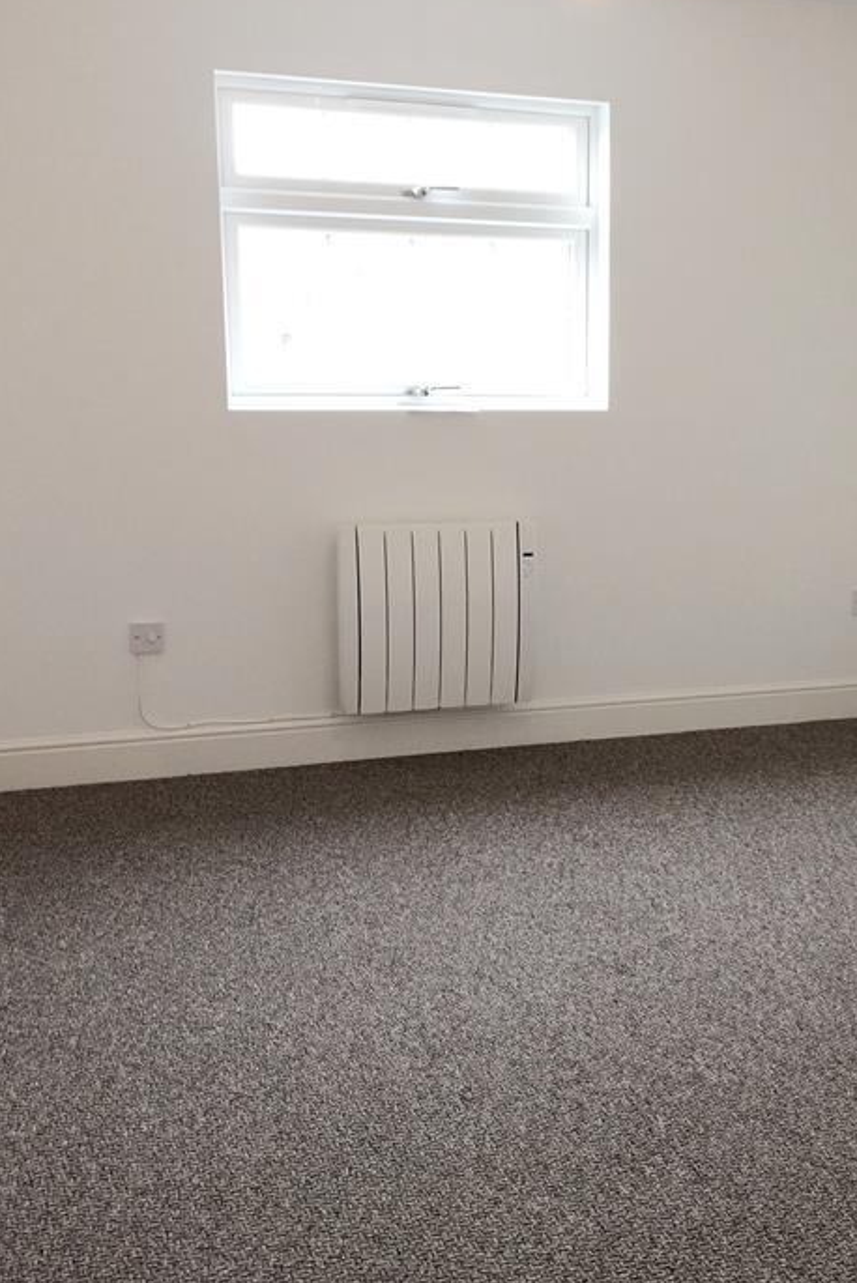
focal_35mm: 45
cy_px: 636
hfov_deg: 28.9
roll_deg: -1.1
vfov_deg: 43.6
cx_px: 741
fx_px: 1605
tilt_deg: -13.2
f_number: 2.2
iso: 40
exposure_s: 1/50
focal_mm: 4.15
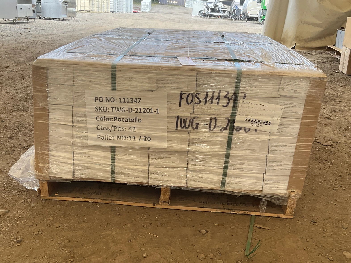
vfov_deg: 38.7
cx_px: 166
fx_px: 375
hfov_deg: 50.1
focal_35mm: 37
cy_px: 137
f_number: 1.8
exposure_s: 1/188
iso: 25
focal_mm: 3
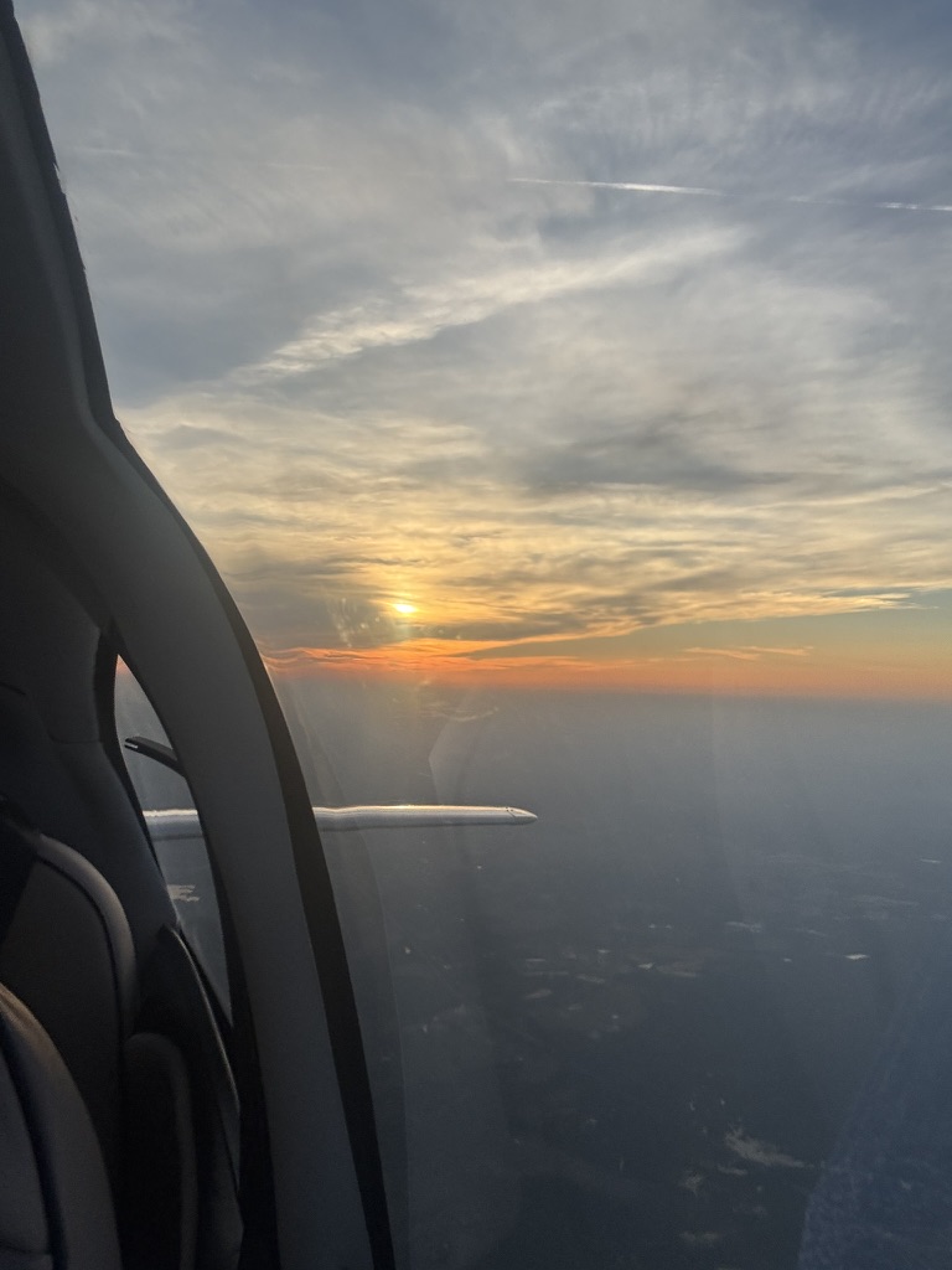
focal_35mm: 30
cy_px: 635
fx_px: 1100
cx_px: 476
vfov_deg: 60.0
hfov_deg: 46.8
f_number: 1.9
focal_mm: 2.69
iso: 25
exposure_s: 1/667
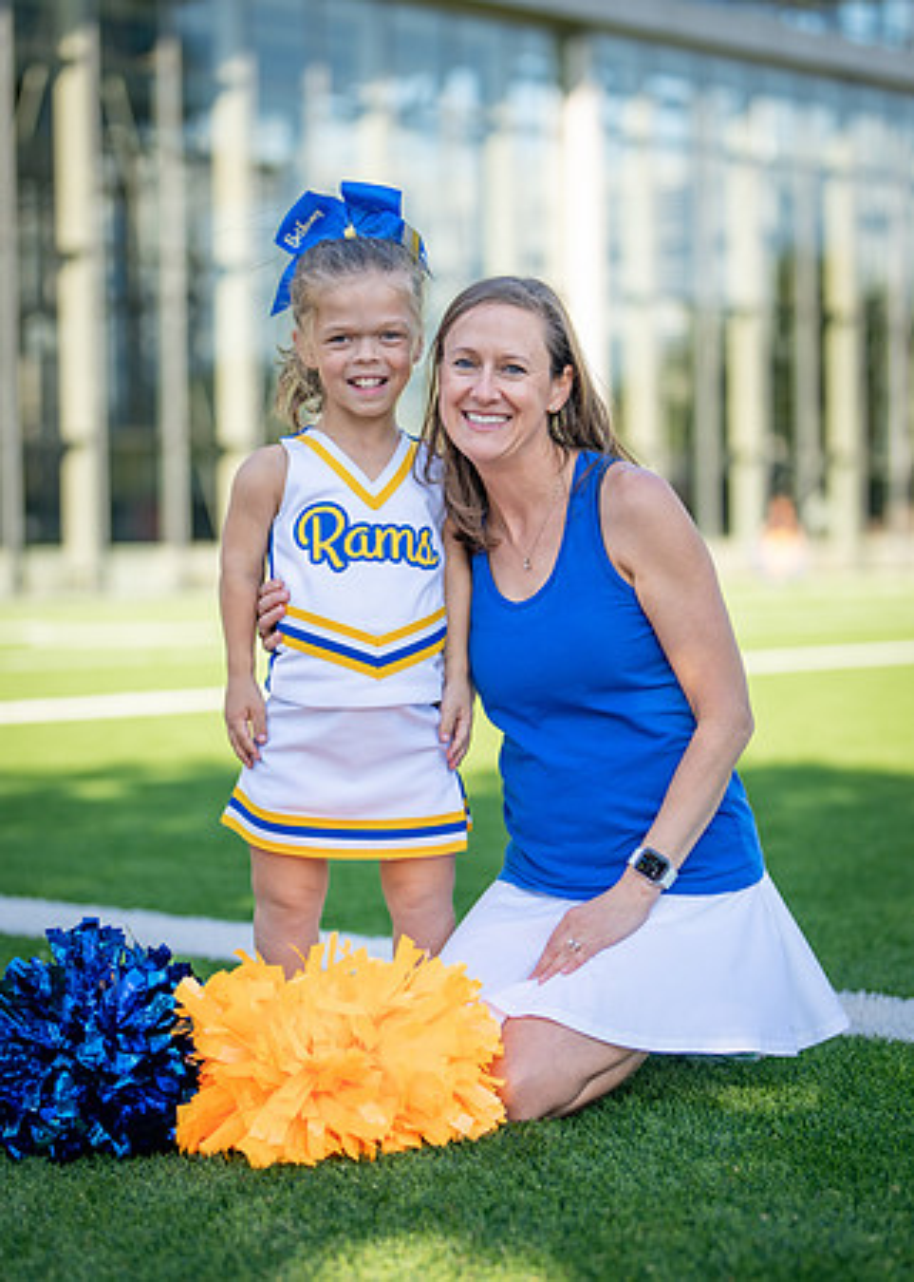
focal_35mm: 77
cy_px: 655
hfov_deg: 18.6
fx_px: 2791
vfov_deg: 25.9
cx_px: 463
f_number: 1.2
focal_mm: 50
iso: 100
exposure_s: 1/3200
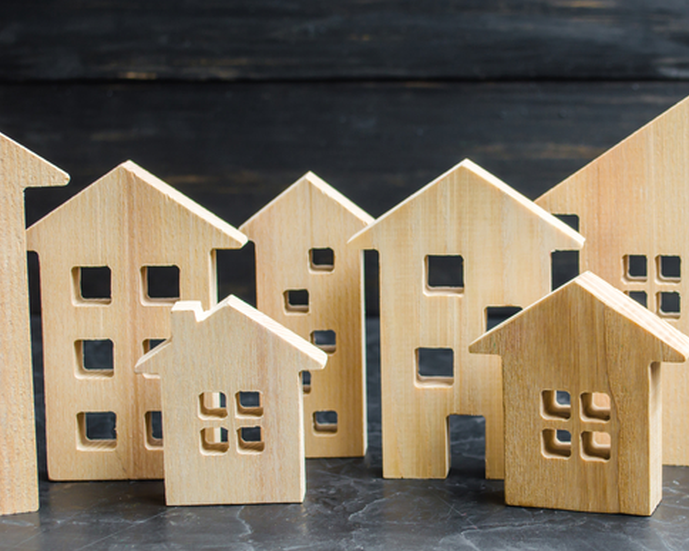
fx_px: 1611
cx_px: 477
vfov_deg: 19.4
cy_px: 276
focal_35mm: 79
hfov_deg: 24.0
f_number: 6.3
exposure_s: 1/100
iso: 100
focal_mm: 34
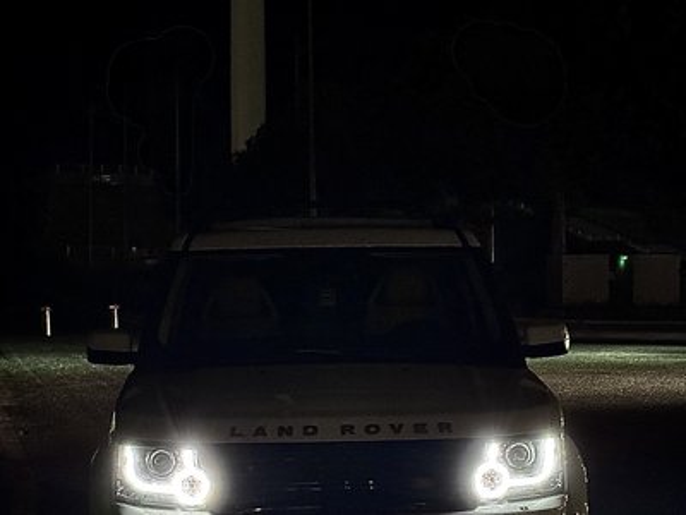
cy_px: 258
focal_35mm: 48
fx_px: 951
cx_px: 343
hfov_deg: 39.7
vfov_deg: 30.3
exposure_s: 1/20
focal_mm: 6.76
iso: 800
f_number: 1.78
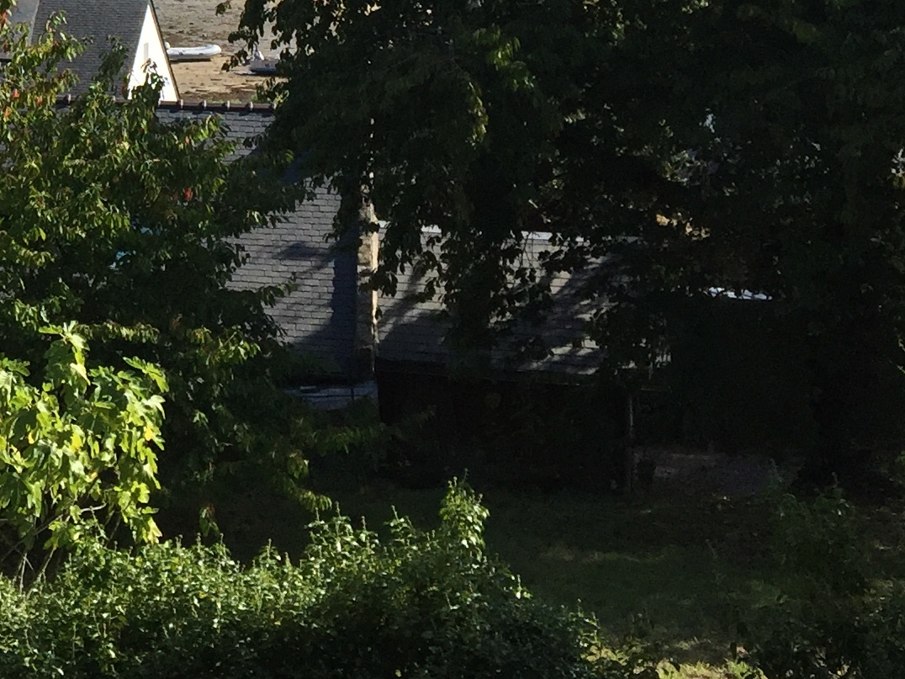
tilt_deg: +0.2
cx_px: -384
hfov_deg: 19.8
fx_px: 2301
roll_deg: -0.9
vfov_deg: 15.9
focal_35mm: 88
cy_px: -209
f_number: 2.2
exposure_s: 1/2198
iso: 32
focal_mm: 4.15
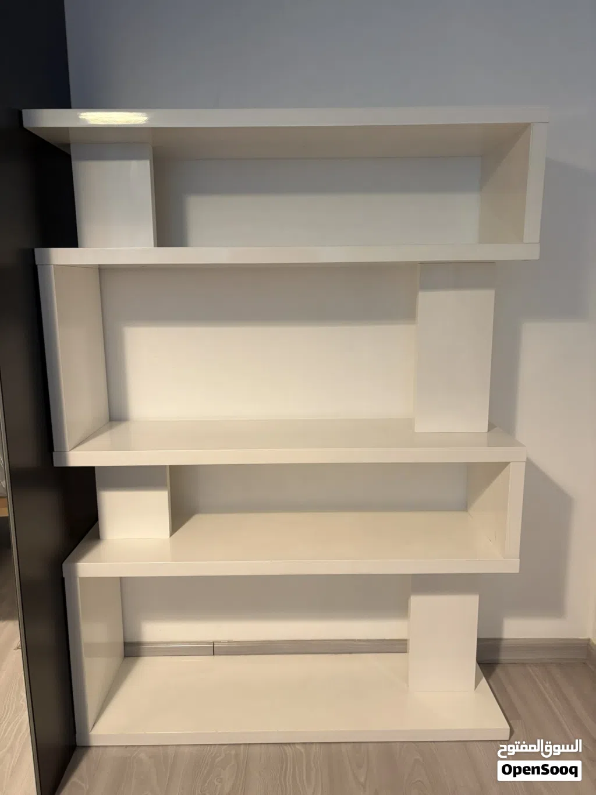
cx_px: 298
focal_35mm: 26
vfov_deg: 67.3
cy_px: 398
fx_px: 597
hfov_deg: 53.1
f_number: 1.6
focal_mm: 5.96
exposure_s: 1/50
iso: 400
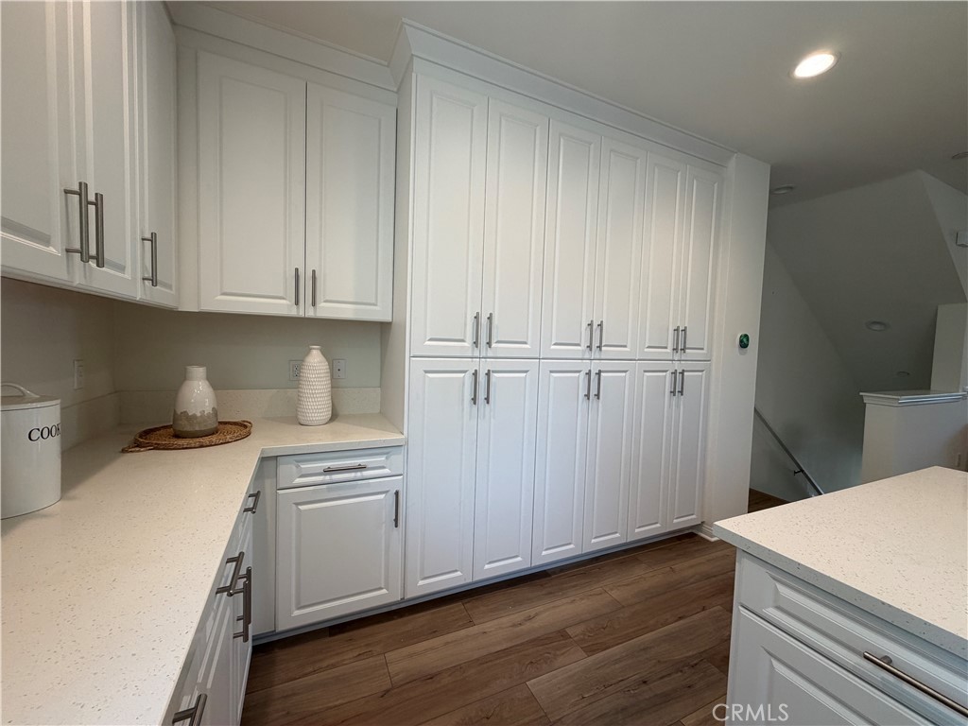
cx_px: 484
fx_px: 391
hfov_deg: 102.1
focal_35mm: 14
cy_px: 363
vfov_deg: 85.7
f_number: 2.2
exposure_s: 1/121
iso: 100
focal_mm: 2.22
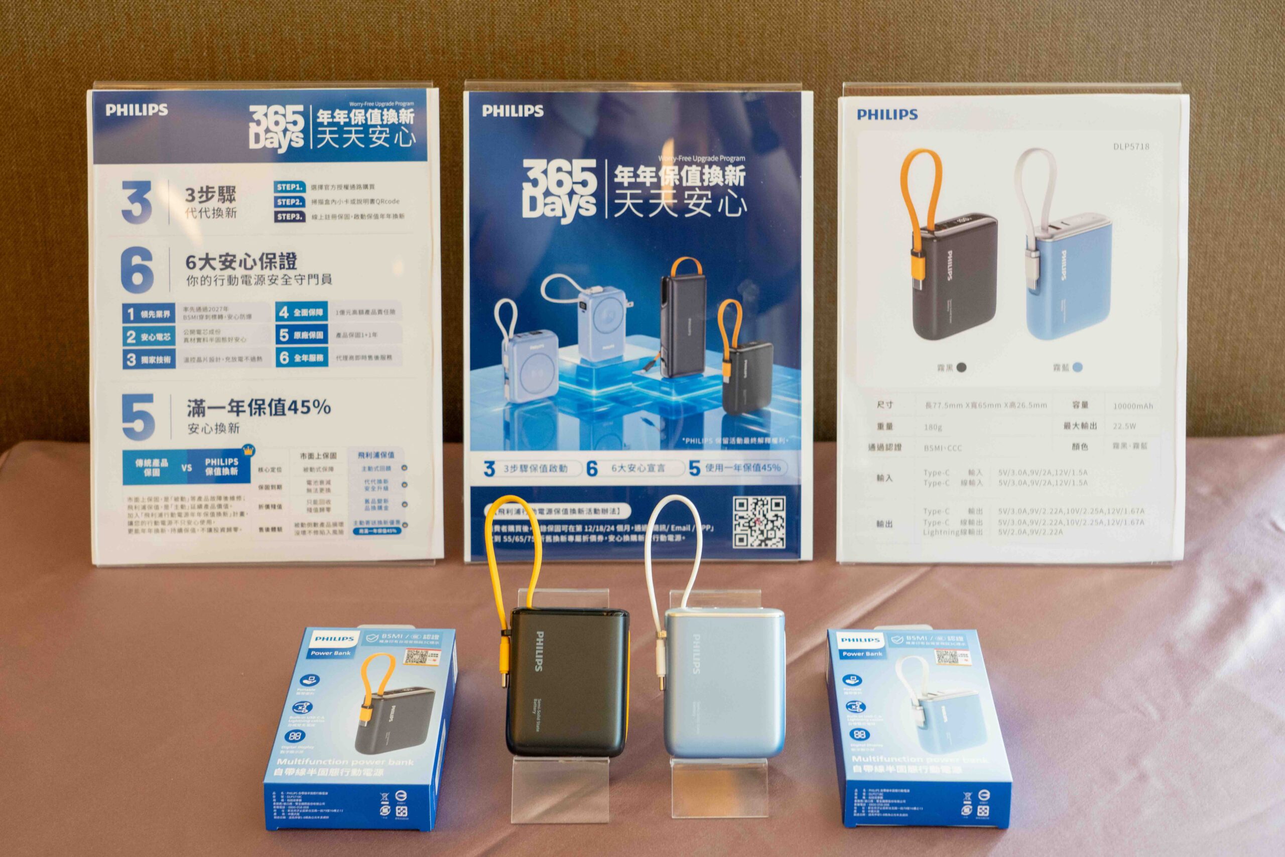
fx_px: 1820
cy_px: 428
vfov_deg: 26.5
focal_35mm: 51
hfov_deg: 38.9
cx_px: 642
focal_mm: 51
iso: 1250
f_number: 6.3
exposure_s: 1/60
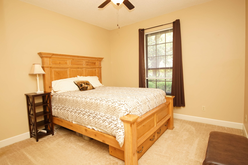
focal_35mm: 18
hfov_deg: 90.0
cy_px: 82
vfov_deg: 67.4
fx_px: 124
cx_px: 124
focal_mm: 12
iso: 1000
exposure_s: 1/60
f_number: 5
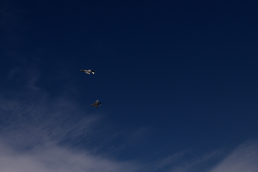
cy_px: 86
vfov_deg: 41.1
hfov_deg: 58.7
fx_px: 229
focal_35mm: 32
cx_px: 129
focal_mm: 16
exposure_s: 1/2000
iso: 400
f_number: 9
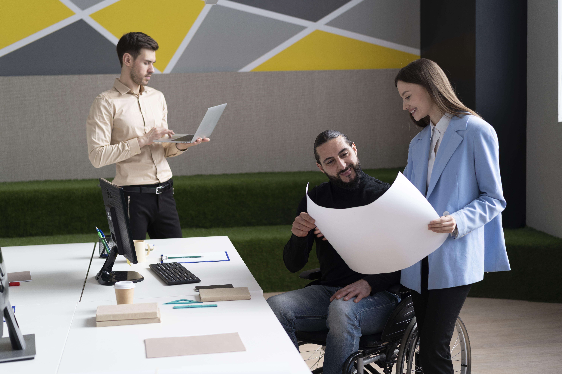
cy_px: 187
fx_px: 859
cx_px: 281
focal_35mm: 55
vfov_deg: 24.6
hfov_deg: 36.2
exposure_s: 1/200
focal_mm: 55
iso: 160
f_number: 2.8
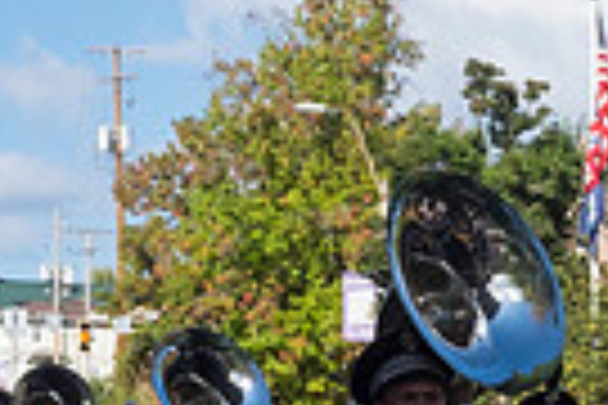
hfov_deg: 10.7
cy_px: 691
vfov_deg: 7.6
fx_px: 2972
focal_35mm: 176
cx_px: 1202
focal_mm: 27
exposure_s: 1/200
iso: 400
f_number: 14
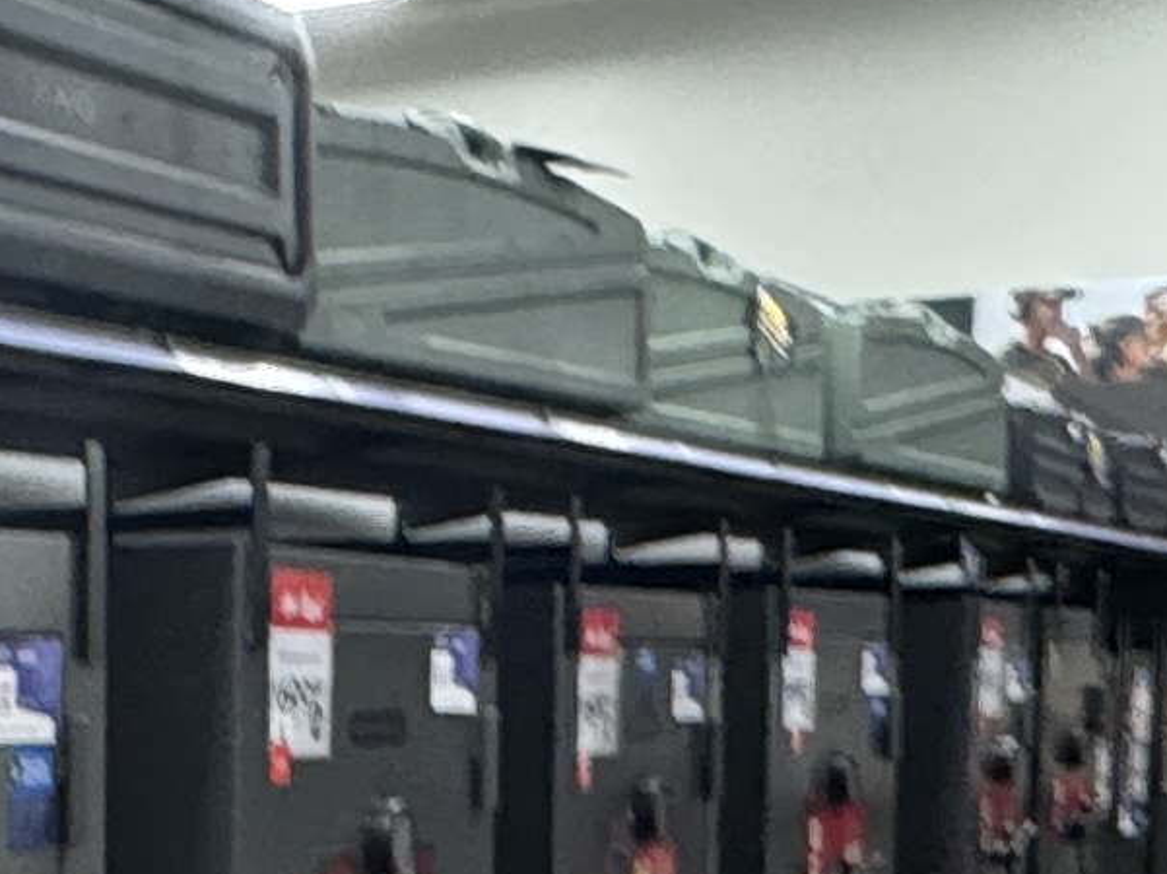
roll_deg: +1.5
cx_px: -452
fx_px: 3167
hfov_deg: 19.0
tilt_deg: -8.6
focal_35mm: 94
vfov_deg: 15.3
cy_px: 981
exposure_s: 1/60
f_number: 2.2
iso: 320
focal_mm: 2.22
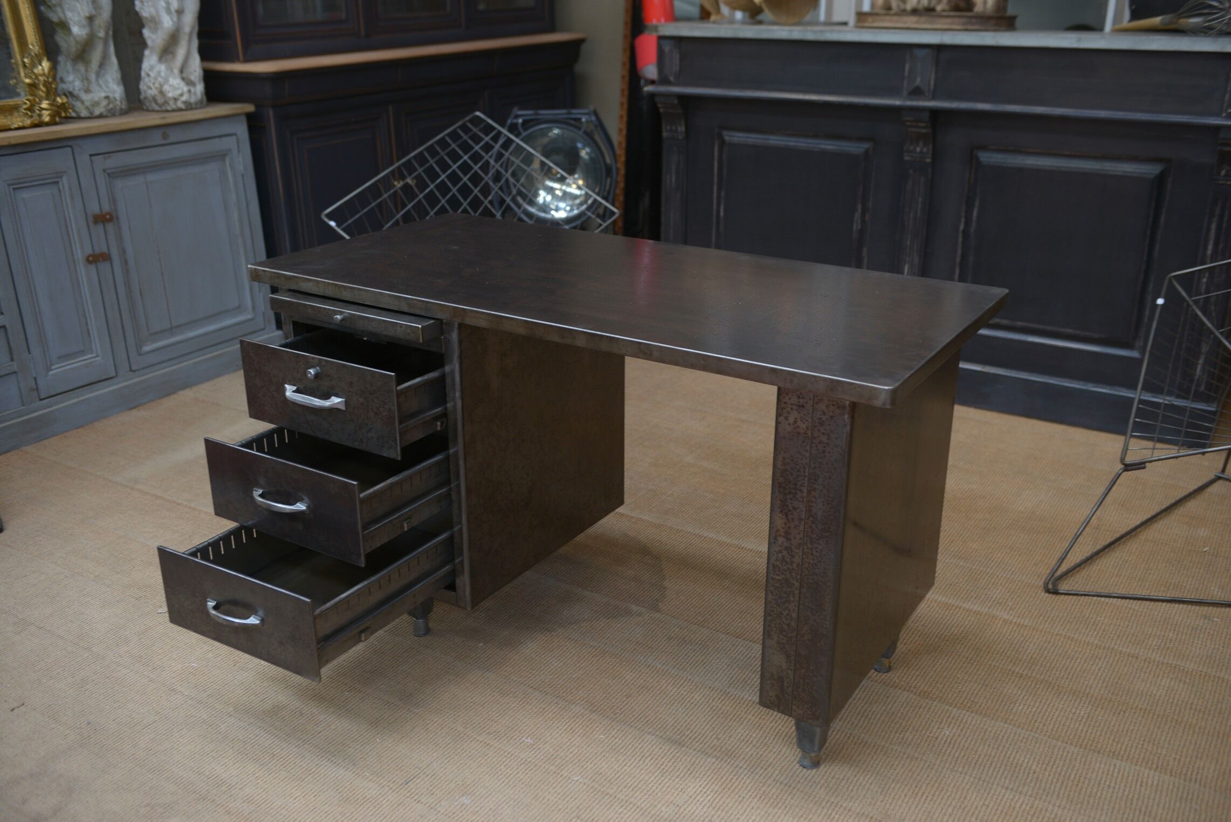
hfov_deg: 55.8
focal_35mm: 34
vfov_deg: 38.9
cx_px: 616
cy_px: 411
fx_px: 1163
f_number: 3.5
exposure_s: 1/50
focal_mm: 34
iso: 250
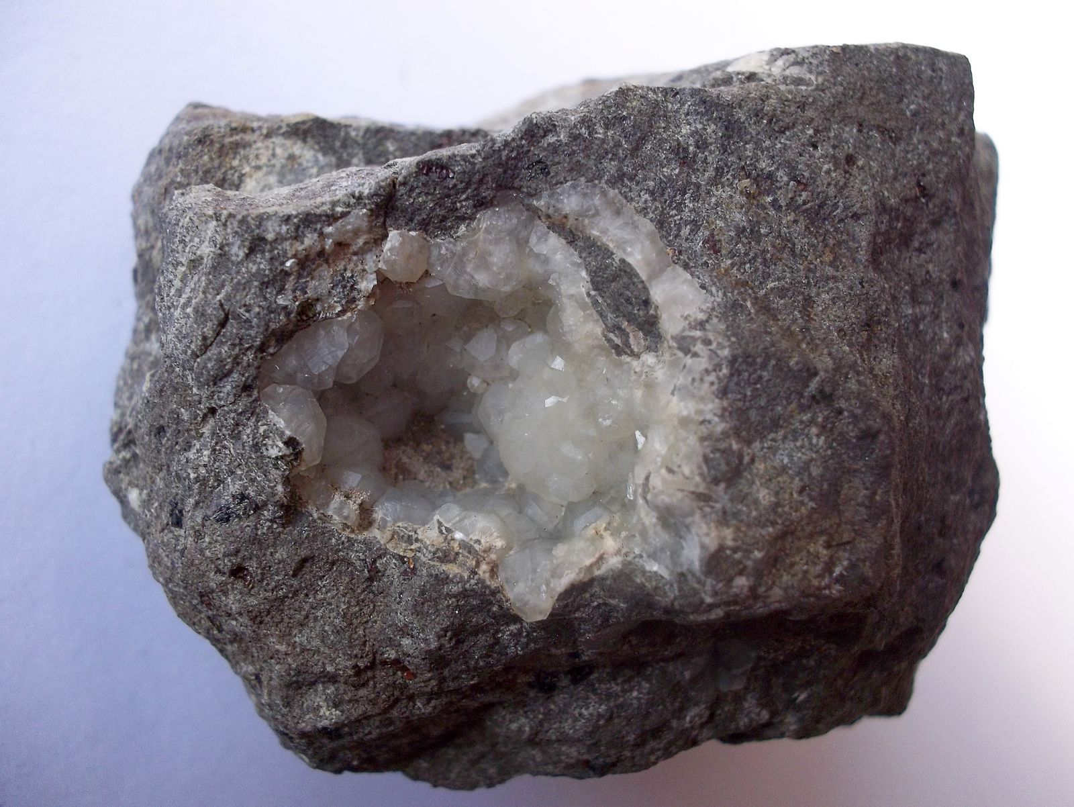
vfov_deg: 48.3
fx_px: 900
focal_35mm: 29
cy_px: 404
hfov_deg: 61.6
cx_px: 537
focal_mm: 4.1
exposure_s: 1/30
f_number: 3.3
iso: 116
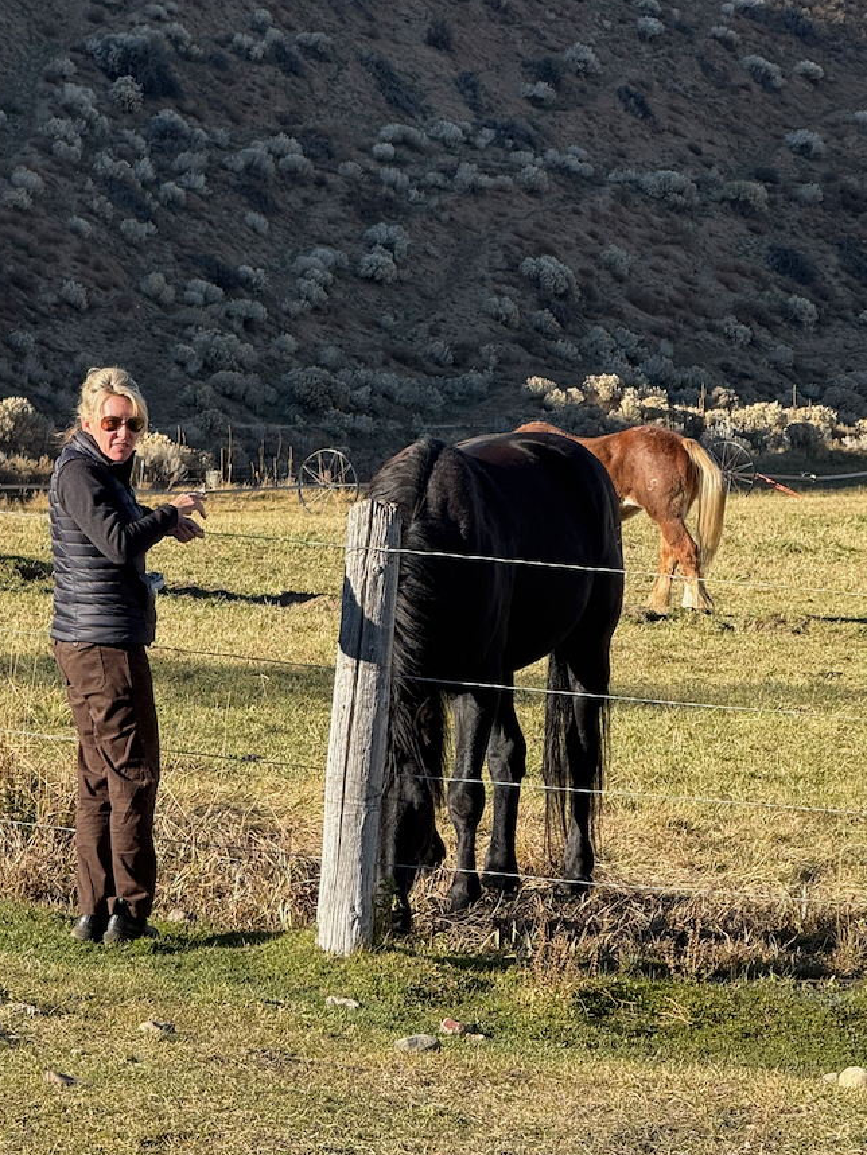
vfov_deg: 11.0
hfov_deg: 8.3
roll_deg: +0.0
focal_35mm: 179
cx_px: 307
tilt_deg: +0.3
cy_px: 567
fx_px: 5975
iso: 50
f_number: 2.8
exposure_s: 1/721
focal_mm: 15.66
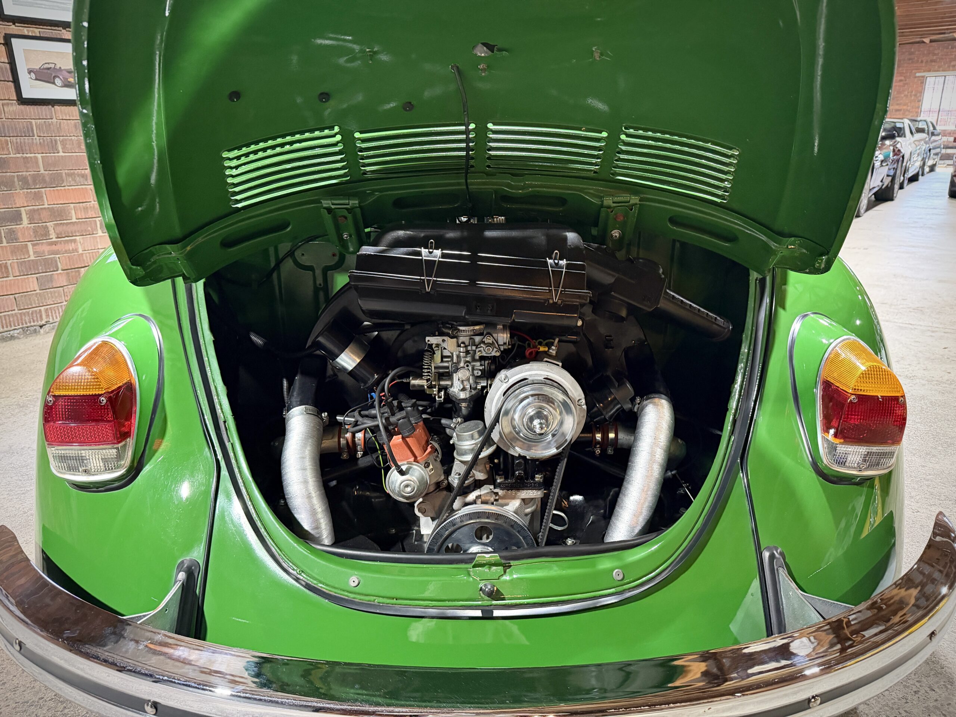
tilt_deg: -18.6
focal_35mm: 24
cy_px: 358
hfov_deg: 71.6
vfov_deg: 56.8
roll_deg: +1.2
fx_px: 663
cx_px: 478
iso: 800
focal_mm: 6.76
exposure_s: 1/33
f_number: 1.78
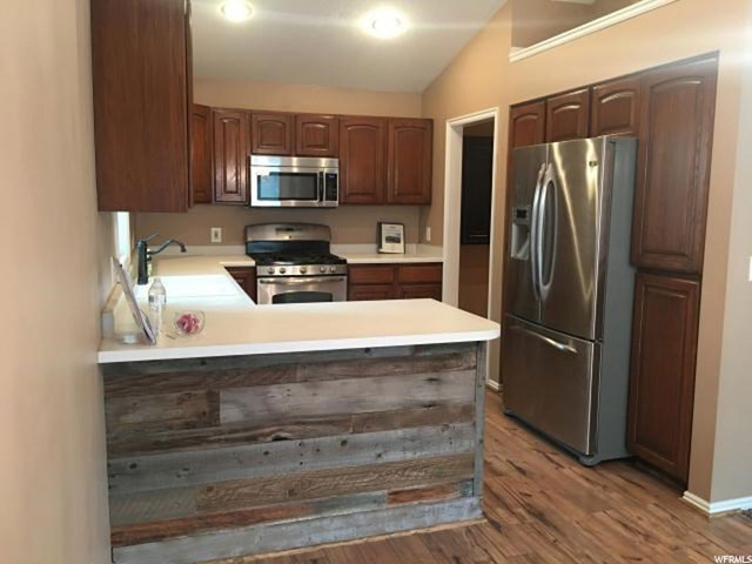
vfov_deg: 48.2
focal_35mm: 29
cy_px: 282
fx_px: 630
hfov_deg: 61.7
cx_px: 376
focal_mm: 4.15
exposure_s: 1/10
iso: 80
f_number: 2.2
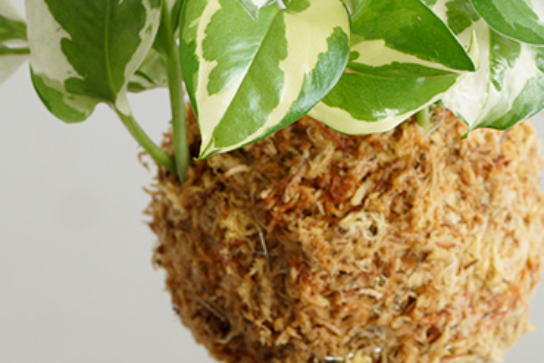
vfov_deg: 5.6
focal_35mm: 243
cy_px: -113
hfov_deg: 8.4
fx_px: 3673
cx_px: 613
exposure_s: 1/4
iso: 100
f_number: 6.3
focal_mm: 50
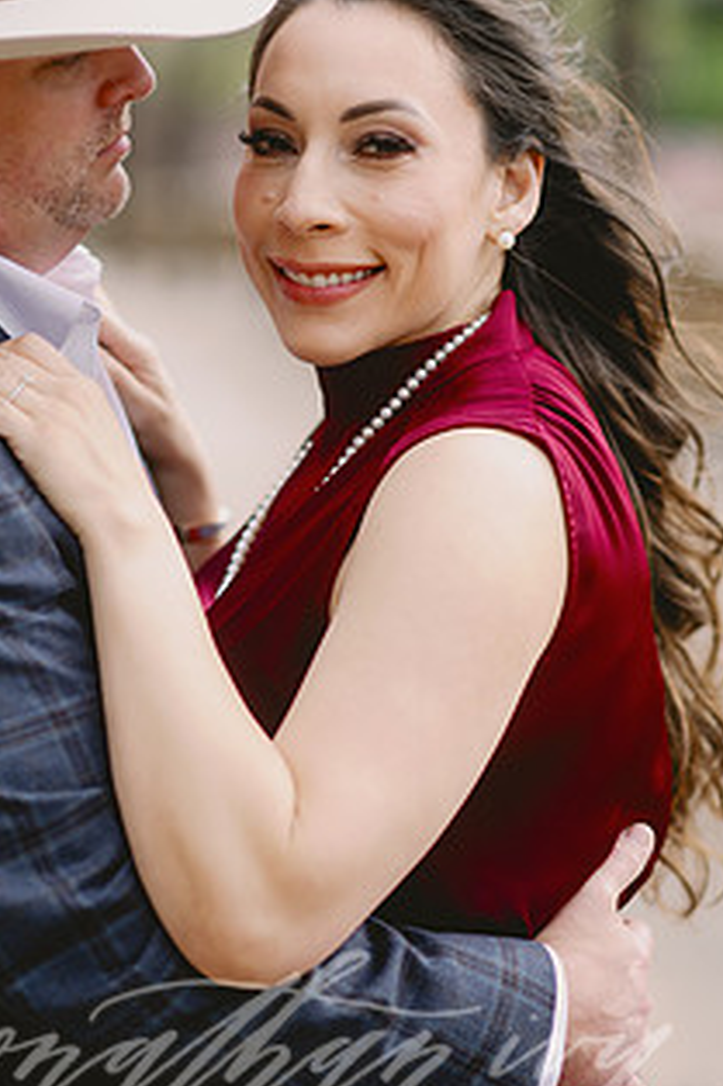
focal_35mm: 122
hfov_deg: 11.2
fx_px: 3679
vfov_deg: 16.8
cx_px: 266
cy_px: 415
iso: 320
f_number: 2
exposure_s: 1/1250
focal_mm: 85
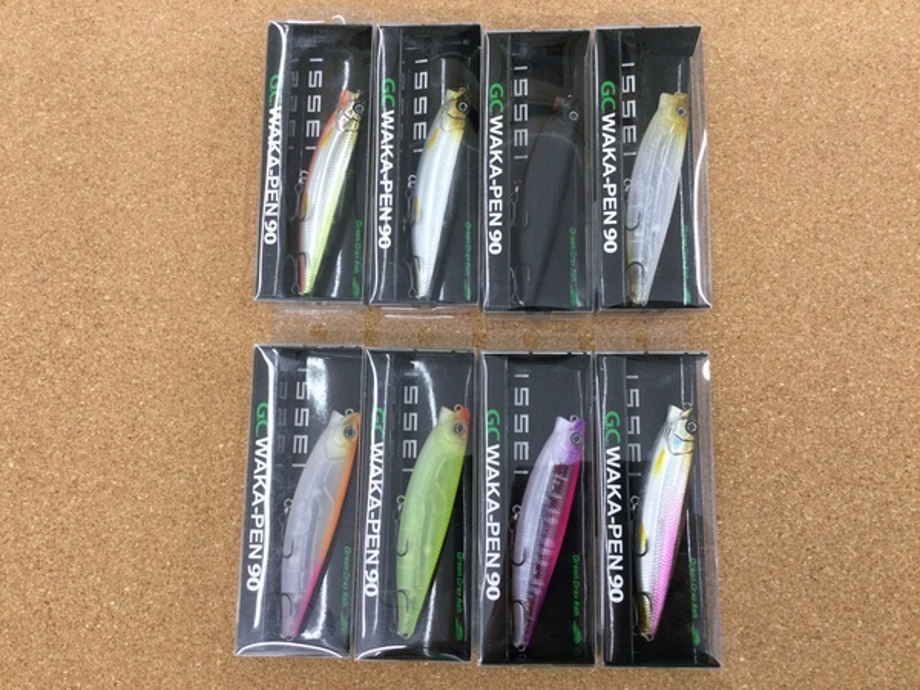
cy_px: 345
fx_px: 824
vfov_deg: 45.4
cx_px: 460
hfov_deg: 58.4
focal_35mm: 31
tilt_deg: -82.7
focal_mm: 3.3
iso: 40
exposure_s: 1/30
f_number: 2.4
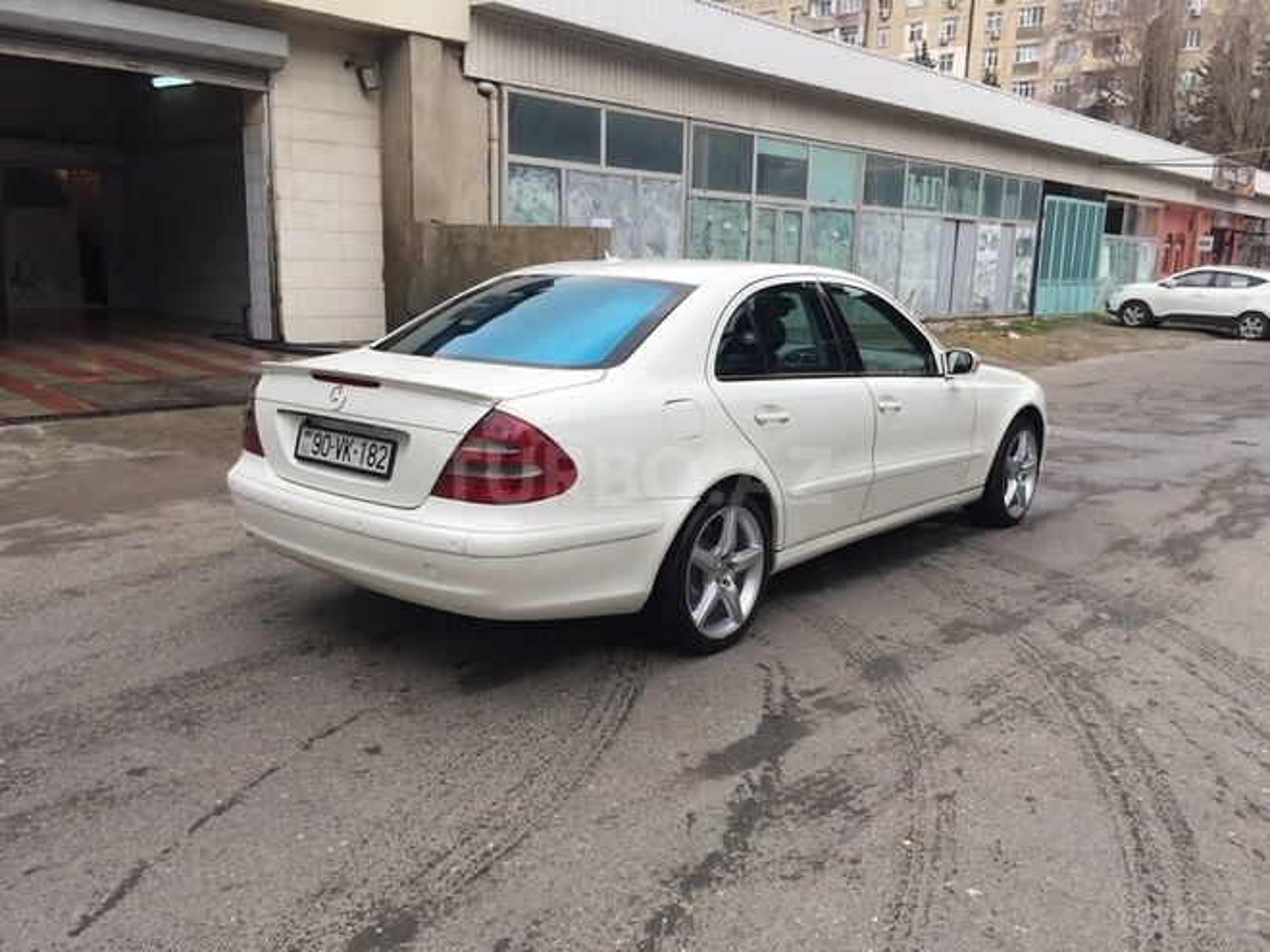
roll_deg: -2.8
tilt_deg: -12.6
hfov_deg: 61.7
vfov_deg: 48.2
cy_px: 476
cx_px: 635
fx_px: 1064
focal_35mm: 29
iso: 32
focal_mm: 4.15
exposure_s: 1/421
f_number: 2.2
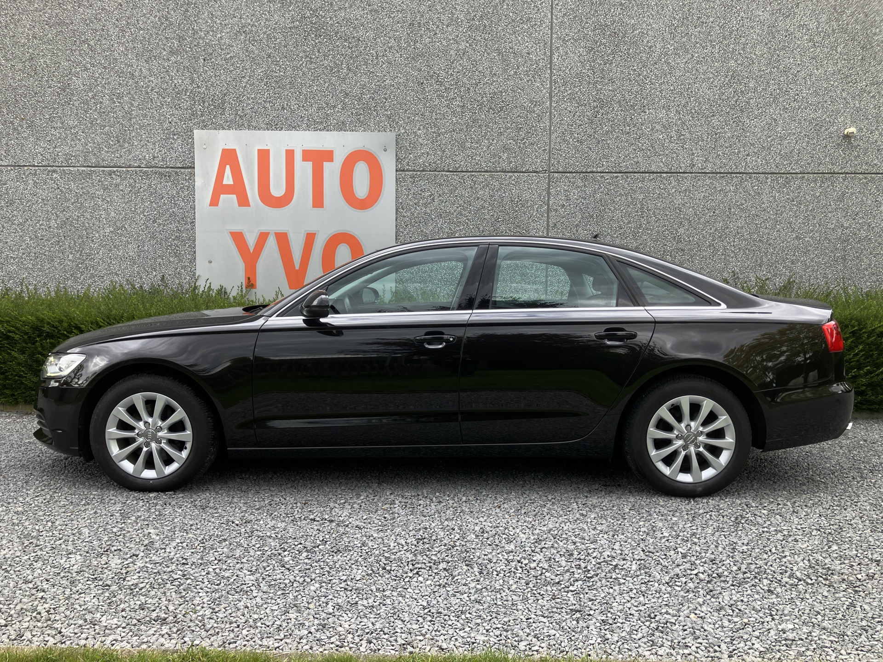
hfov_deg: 63.4
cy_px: 331
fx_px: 714
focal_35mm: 28
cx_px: 442
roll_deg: +0.5
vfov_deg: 49.7
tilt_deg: -3.8
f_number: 1.8
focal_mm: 3.99
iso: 25
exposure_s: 1/212
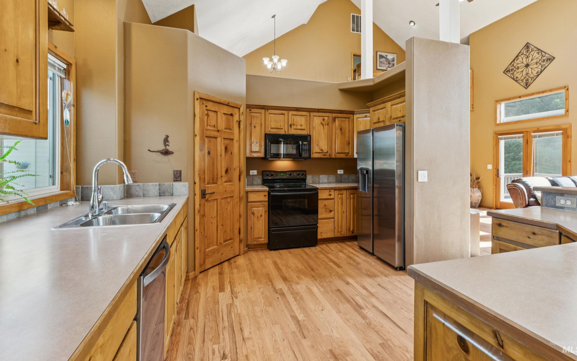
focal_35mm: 17
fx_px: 269
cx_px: 295
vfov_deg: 67.5
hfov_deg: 94.0
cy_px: 163
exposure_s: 1/5
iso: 400
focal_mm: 16.1
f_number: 13
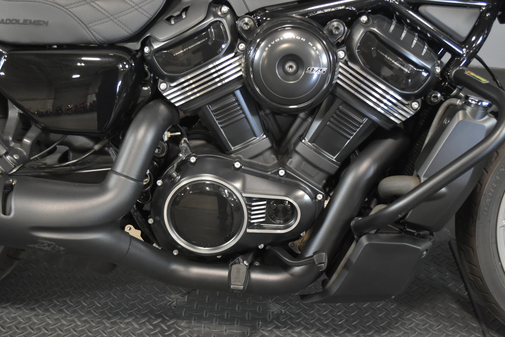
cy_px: 168
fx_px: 610
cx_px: 252
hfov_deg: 44.9
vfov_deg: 30.9
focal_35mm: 44
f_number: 4.5
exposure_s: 1/20
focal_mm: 29
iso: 1600
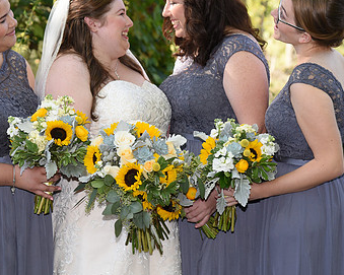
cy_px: 124
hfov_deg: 14.0
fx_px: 1405
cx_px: 135
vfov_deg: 11.2
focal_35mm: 138
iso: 640
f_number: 5
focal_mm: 86
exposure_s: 1/200
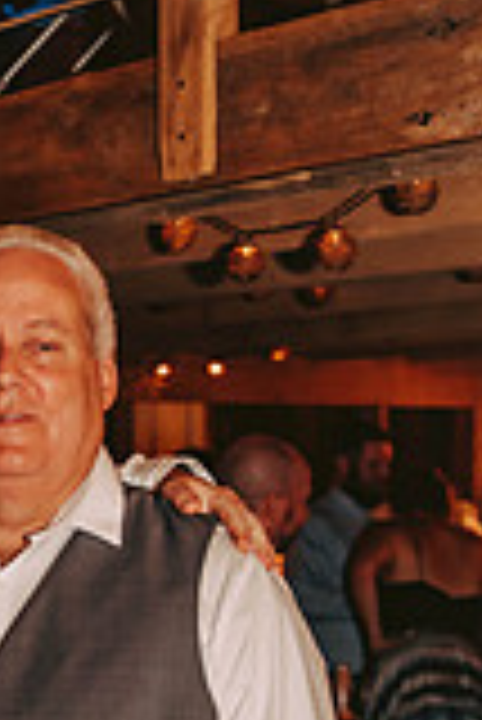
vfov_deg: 17.2
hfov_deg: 11.3
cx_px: -167
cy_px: 580
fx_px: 2365
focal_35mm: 118
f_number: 2.8
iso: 1000
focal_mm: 42
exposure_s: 1/160
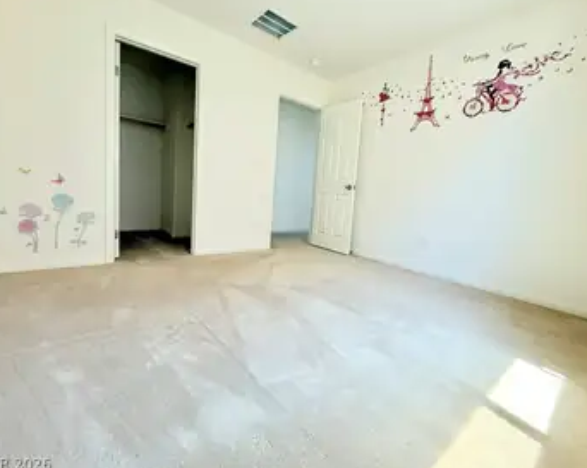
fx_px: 278
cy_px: 218
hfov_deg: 92.9
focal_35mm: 16
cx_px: 321
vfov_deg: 80.2
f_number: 2.2
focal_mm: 2.22
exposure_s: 1/99
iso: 200
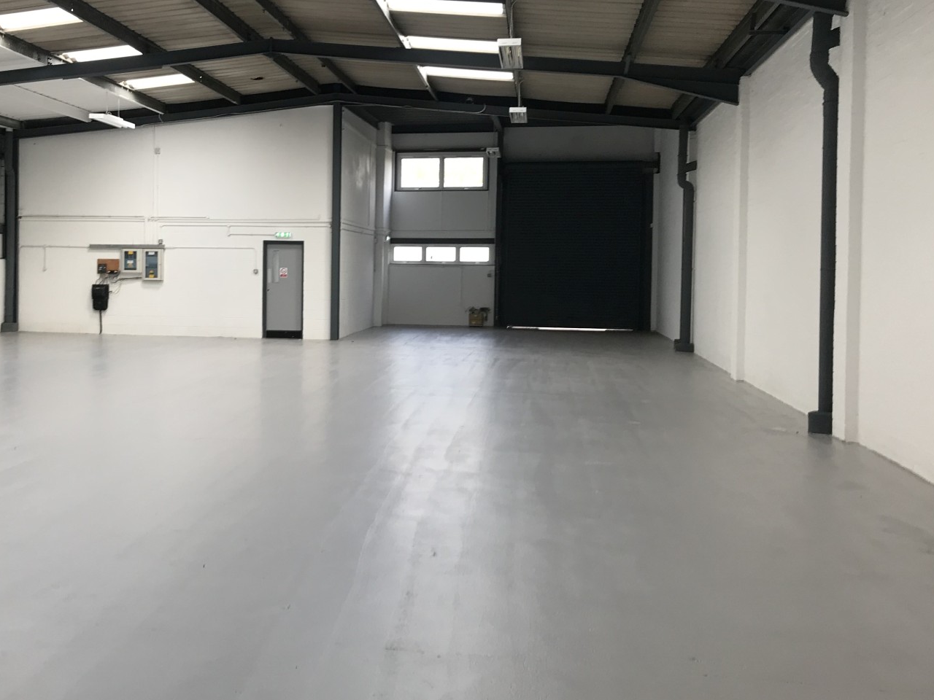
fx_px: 1133
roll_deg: -1.7
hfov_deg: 44.1
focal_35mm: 42
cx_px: 301
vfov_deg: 34.3
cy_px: 291
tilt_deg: +0.5
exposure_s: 1/100
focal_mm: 3.99
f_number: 1.8
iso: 25
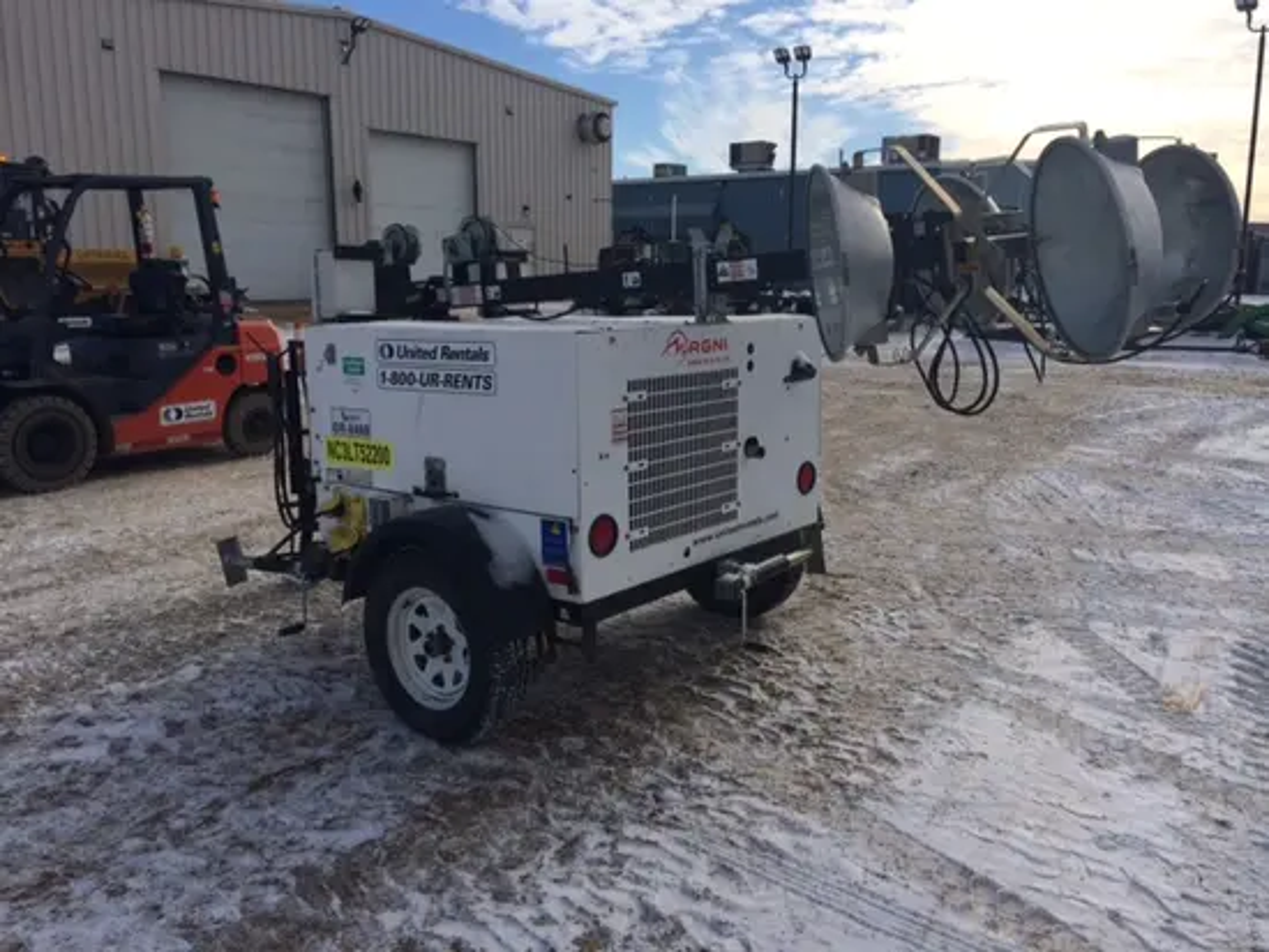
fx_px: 1064
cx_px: 634
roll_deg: +1.3
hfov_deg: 61.6
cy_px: 476
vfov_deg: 48.3
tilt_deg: -10.3
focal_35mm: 29
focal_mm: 4.15
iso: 32
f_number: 2.2
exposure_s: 1/3425
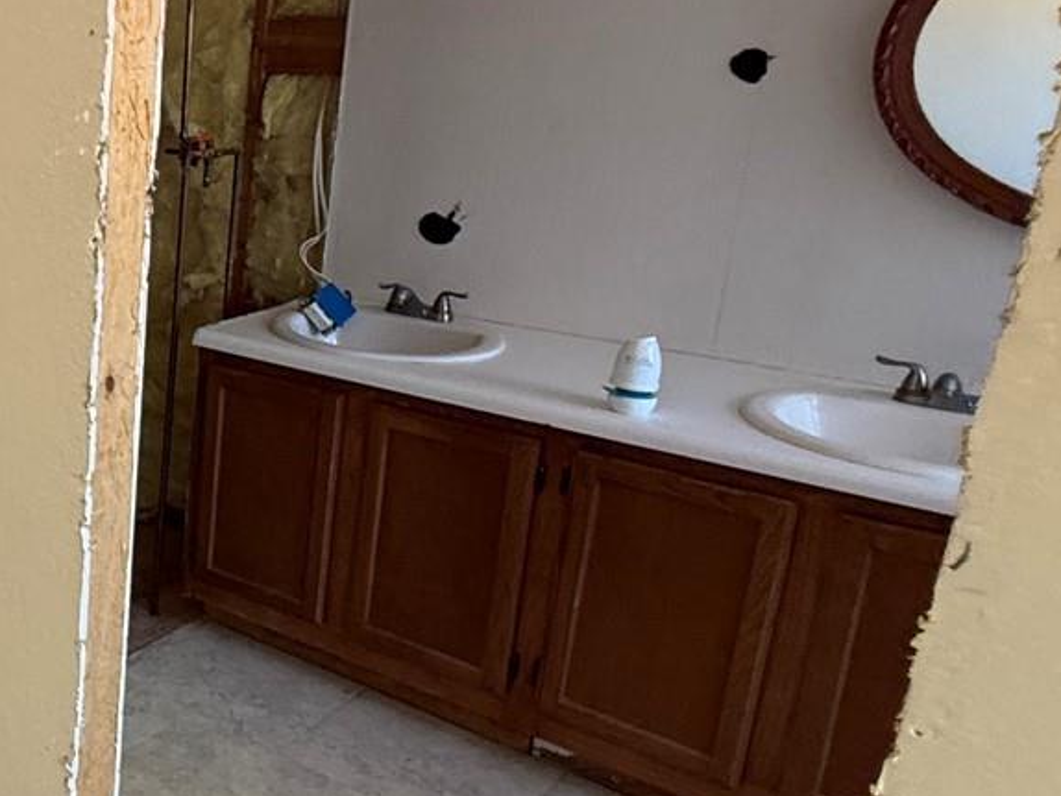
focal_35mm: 39
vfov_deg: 36.8
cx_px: -211
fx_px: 1196
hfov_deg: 36.8
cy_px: 332
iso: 250
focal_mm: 2.22
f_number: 2.2
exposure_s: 1/99
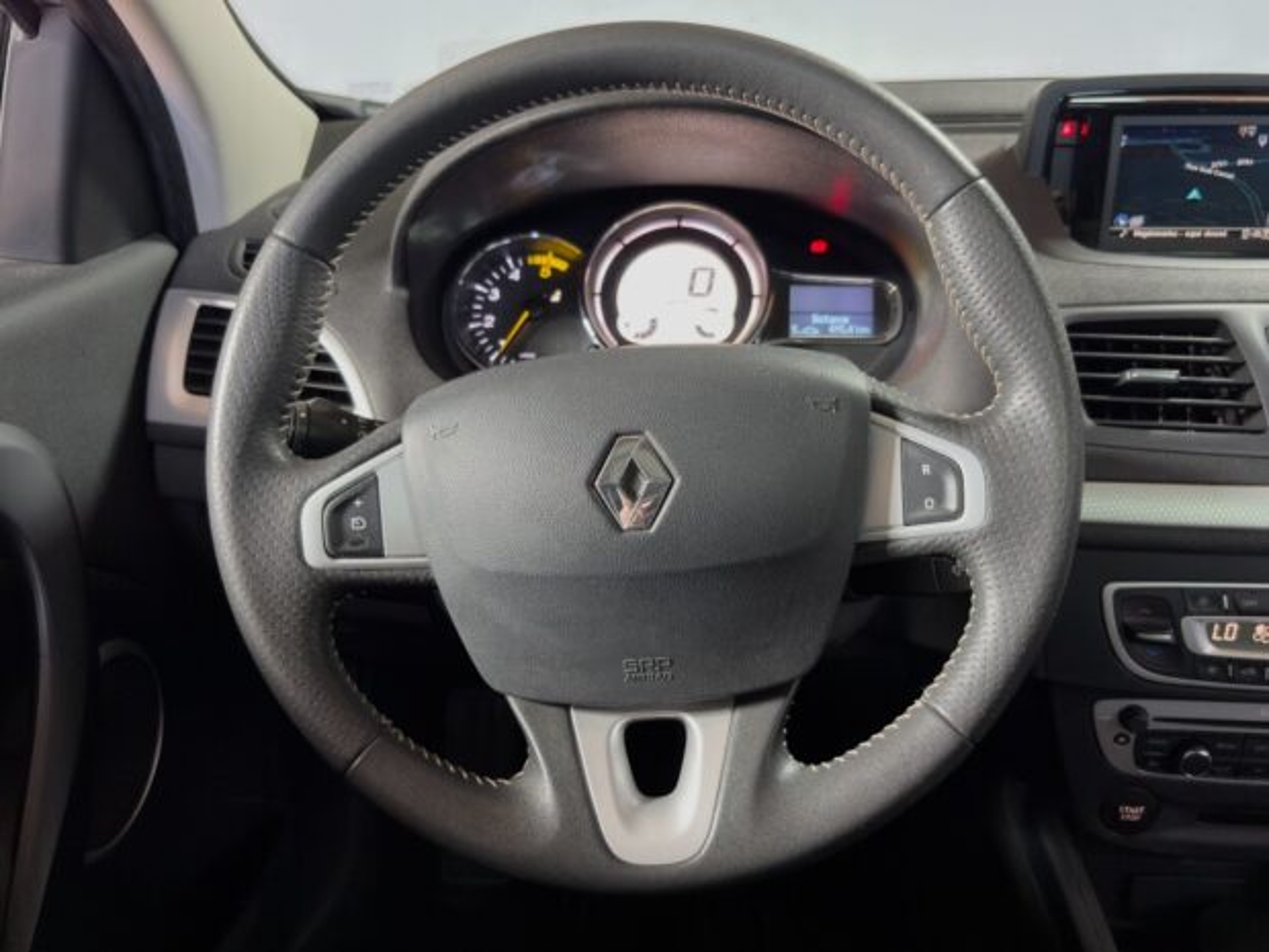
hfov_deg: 60.0
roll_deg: +0.3
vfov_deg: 46.8
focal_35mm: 30
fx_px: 1100
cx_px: 634
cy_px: 476
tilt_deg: -23.9
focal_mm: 5.96
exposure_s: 1/30
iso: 400
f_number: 1.6
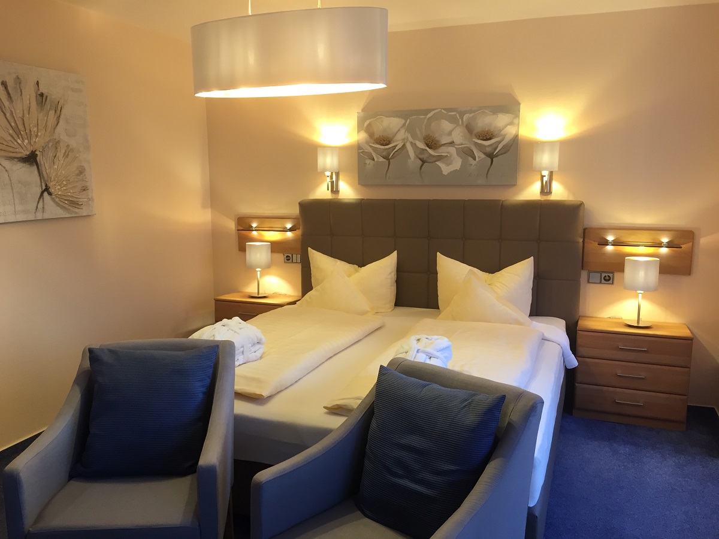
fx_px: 602
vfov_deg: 48.2
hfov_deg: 61.7
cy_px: 270
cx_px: 360
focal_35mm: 29
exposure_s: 1/33
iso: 80
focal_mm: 4.15
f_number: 2.2
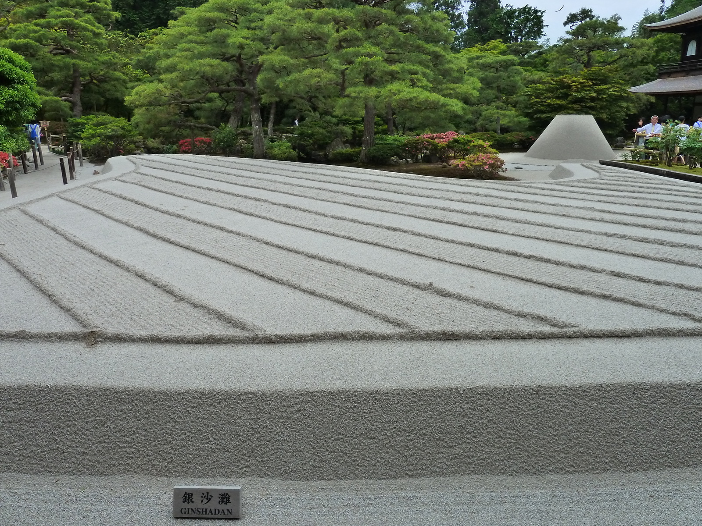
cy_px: 263
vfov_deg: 54.9
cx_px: 351
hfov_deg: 69.4
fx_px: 507
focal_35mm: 25
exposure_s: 1/320
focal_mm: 4.1
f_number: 4
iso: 200
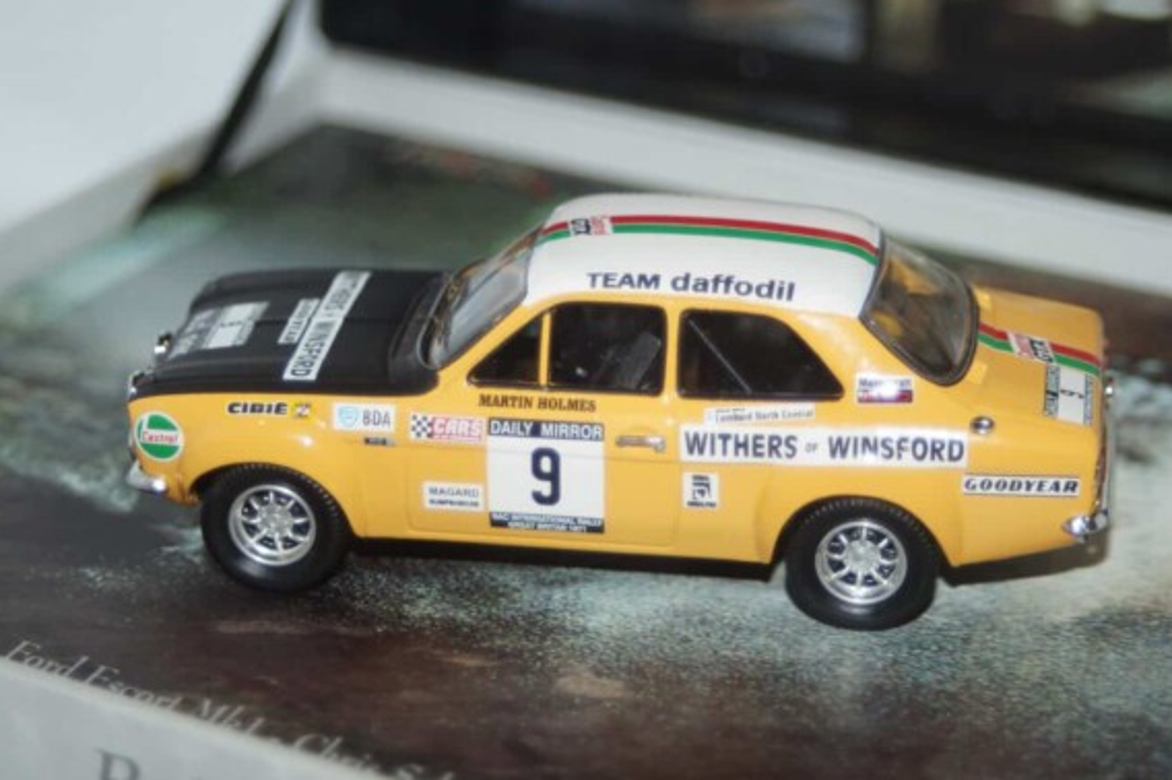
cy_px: 384
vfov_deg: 12.3
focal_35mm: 111
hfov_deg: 18.4
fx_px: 3611
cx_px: 609
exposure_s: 1/80
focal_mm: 70
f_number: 5.6
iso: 320
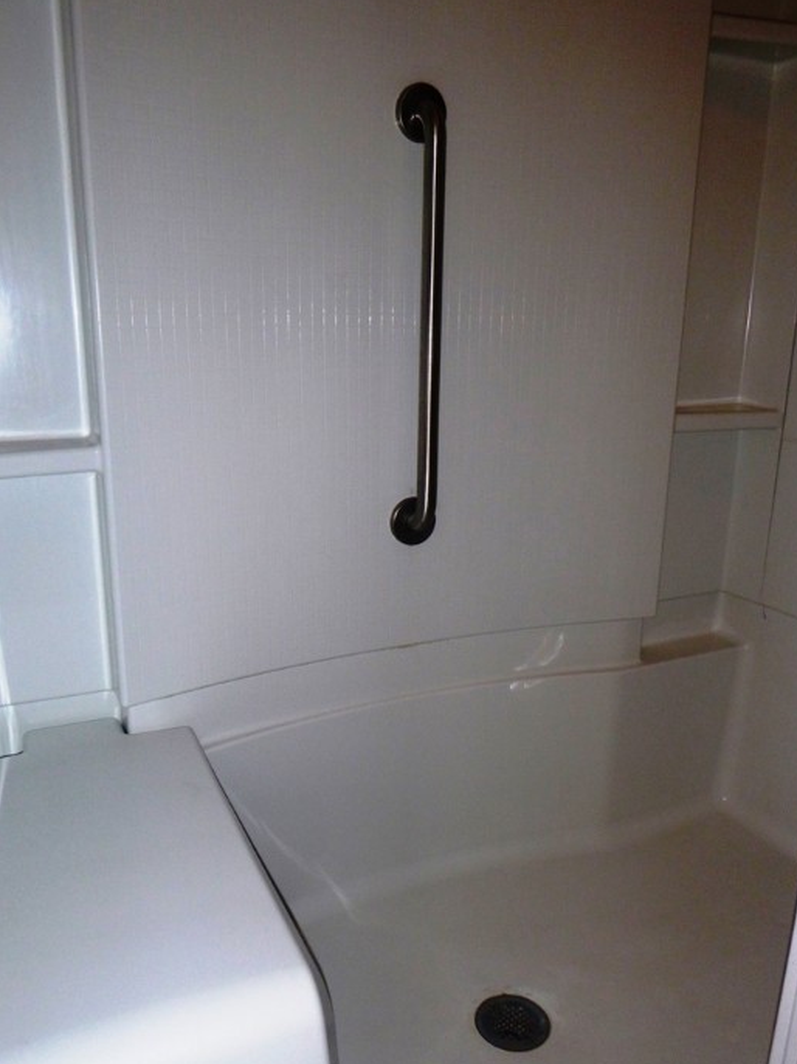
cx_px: 371
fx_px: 860
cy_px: 552
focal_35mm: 28
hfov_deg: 49.7
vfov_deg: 63.4
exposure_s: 1/60
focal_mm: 4.5
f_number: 3.9
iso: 100
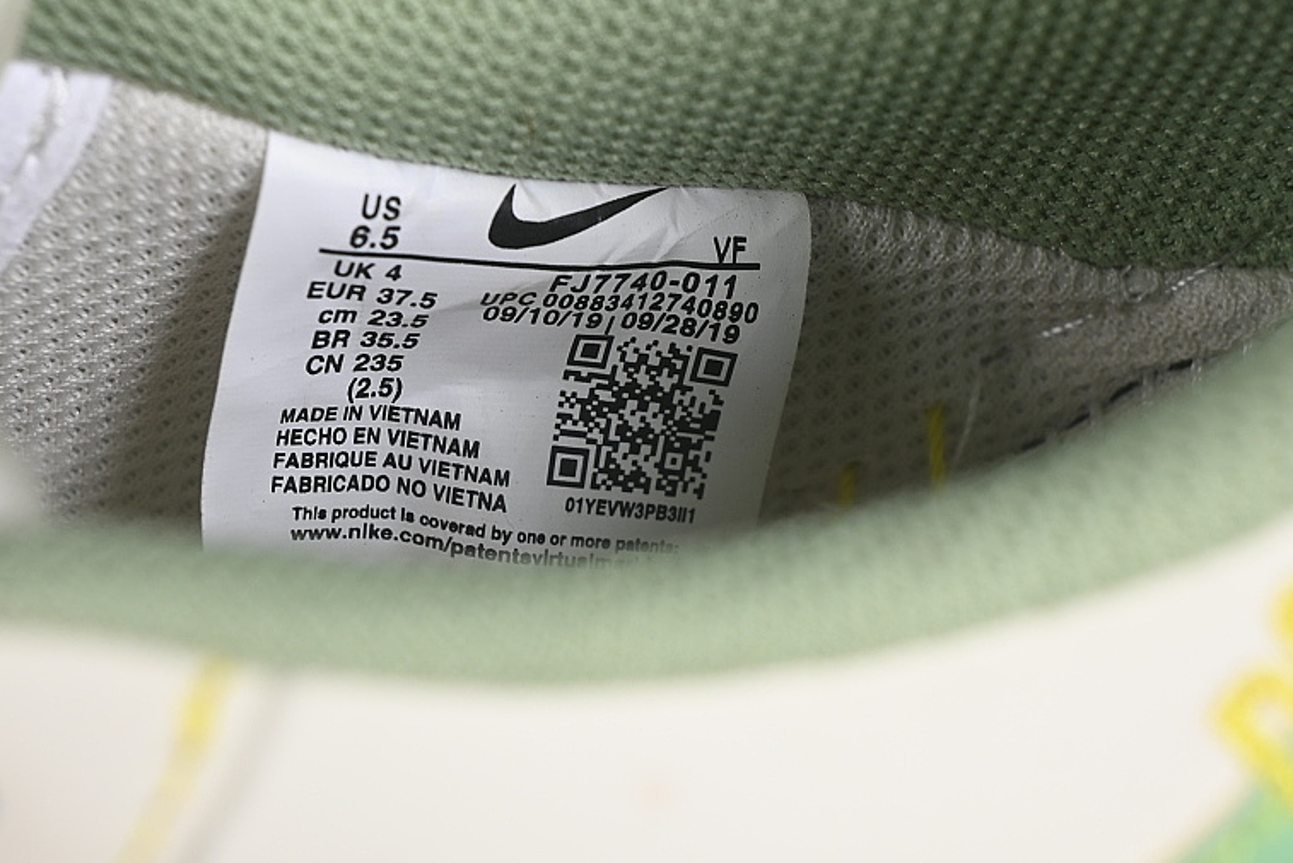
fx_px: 3844
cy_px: 427
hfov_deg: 19.1
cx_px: 567
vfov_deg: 12.8
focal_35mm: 107
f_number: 7.1
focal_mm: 50
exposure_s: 1/80
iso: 160
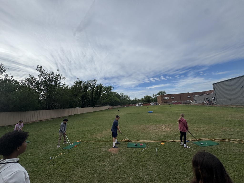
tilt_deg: +8.0
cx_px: 122
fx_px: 99
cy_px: 92
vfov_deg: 85.7
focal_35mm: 14
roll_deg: +3.2
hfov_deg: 102.1
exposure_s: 1/2985
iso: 40
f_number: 2.2
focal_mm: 2.22
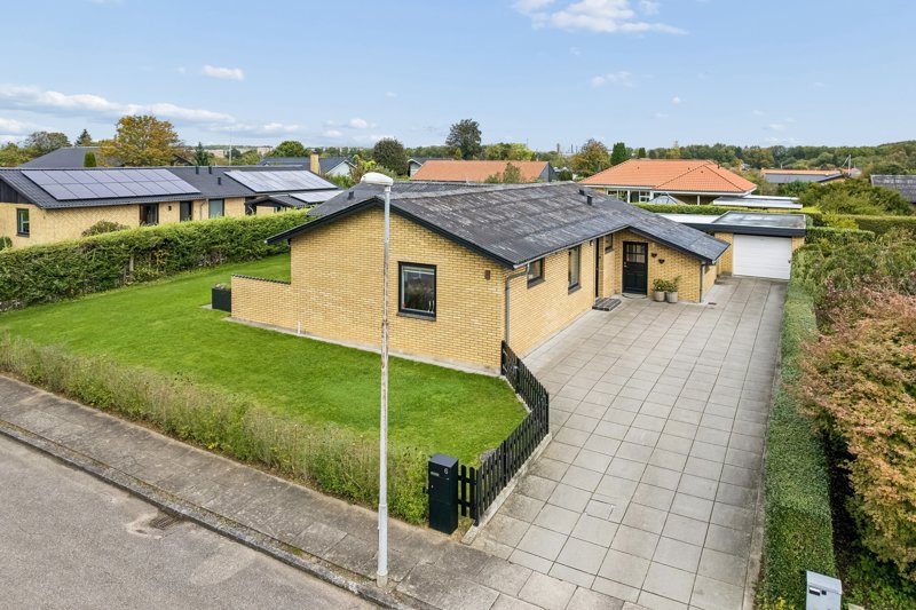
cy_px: 305
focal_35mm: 22
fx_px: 560
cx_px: 458
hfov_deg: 78.6
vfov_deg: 57.2
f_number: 2.8
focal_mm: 8.4
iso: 120
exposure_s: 1/1000
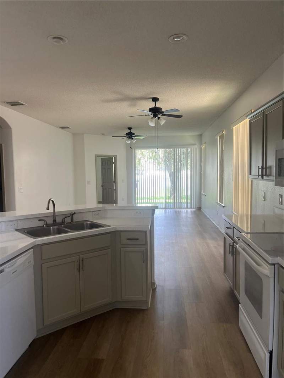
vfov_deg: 67.3
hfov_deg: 53.1
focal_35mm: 26
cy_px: 189
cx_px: 142
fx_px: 284
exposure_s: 1/120
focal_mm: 5.1
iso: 125
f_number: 1.6
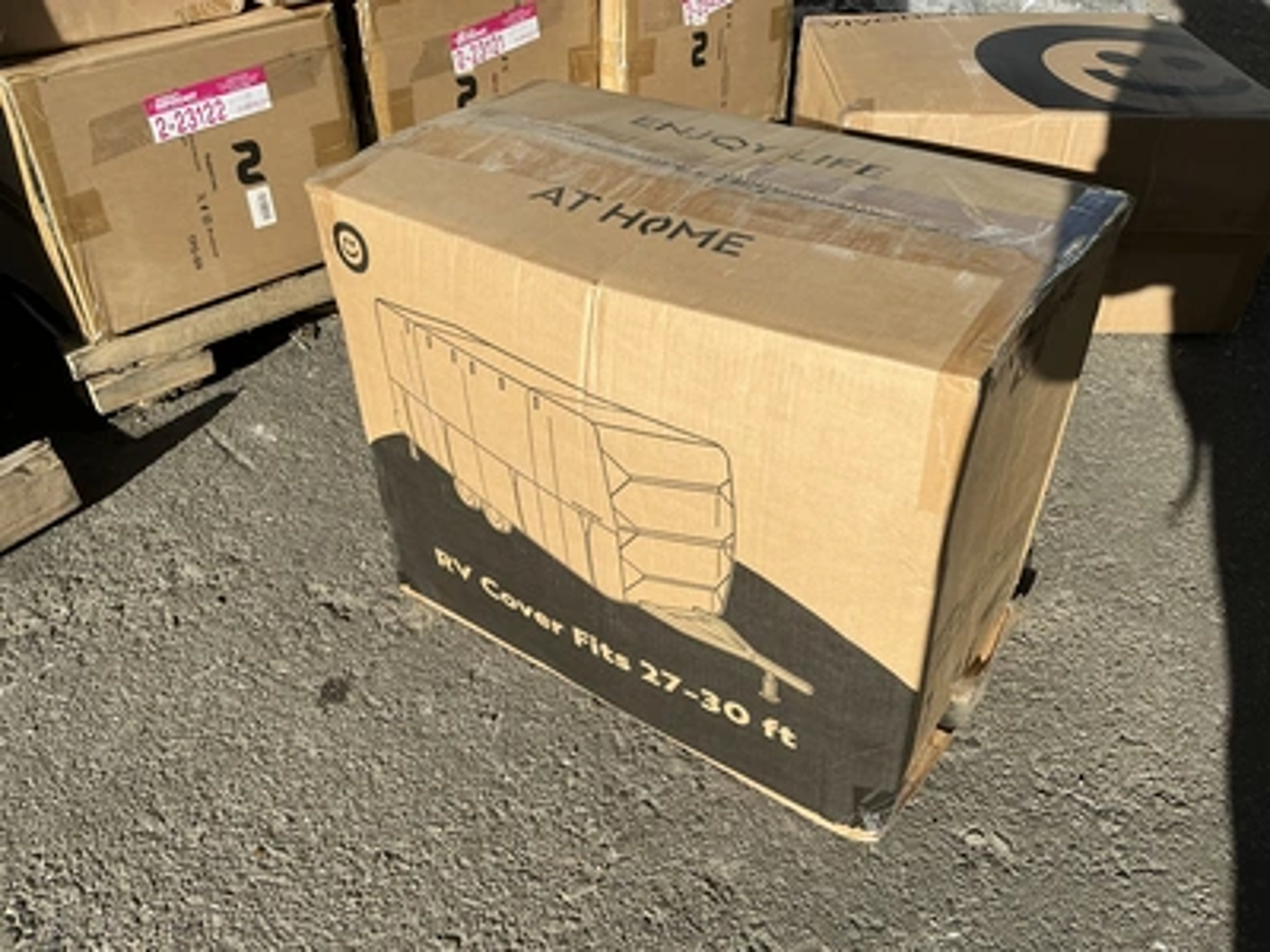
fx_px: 1027
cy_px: 476
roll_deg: -0.4
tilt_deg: -37.1
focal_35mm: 28
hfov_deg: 63.4
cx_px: 635
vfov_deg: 49.7
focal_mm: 3
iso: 25
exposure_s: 1/1534
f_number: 1.8
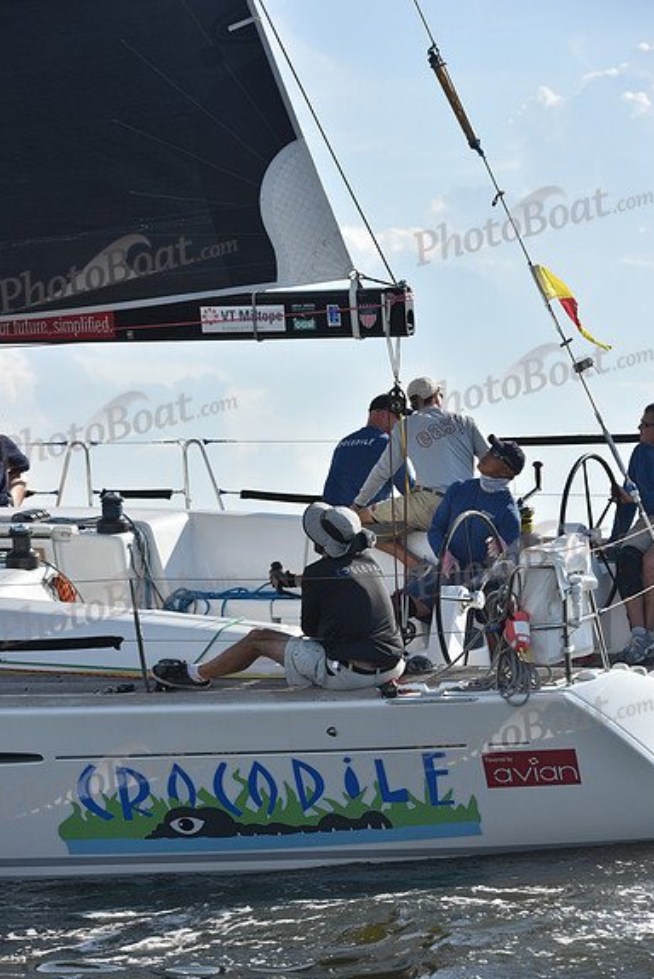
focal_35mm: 121
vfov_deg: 16.9
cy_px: 492
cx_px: 326
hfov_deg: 11.3
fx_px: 3293
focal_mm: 120
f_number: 7.1
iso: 250
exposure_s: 1/1250
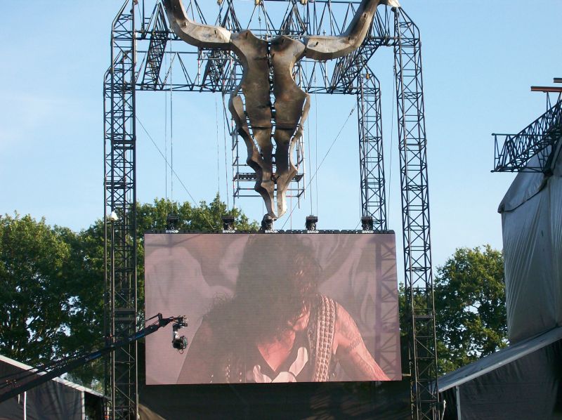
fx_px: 1411
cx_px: 281
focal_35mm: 87
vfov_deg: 16.9
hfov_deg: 22.5
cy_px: 210
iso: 80
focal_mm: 14.3
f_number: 4.3
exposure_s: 1/377
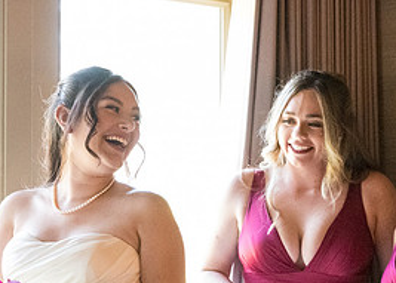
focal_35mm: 115
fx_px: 1294
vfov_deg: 12.5
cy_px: 208
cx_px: 175
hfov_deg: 17.4
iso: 16000
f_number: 4
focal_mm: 44
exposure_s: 1/320
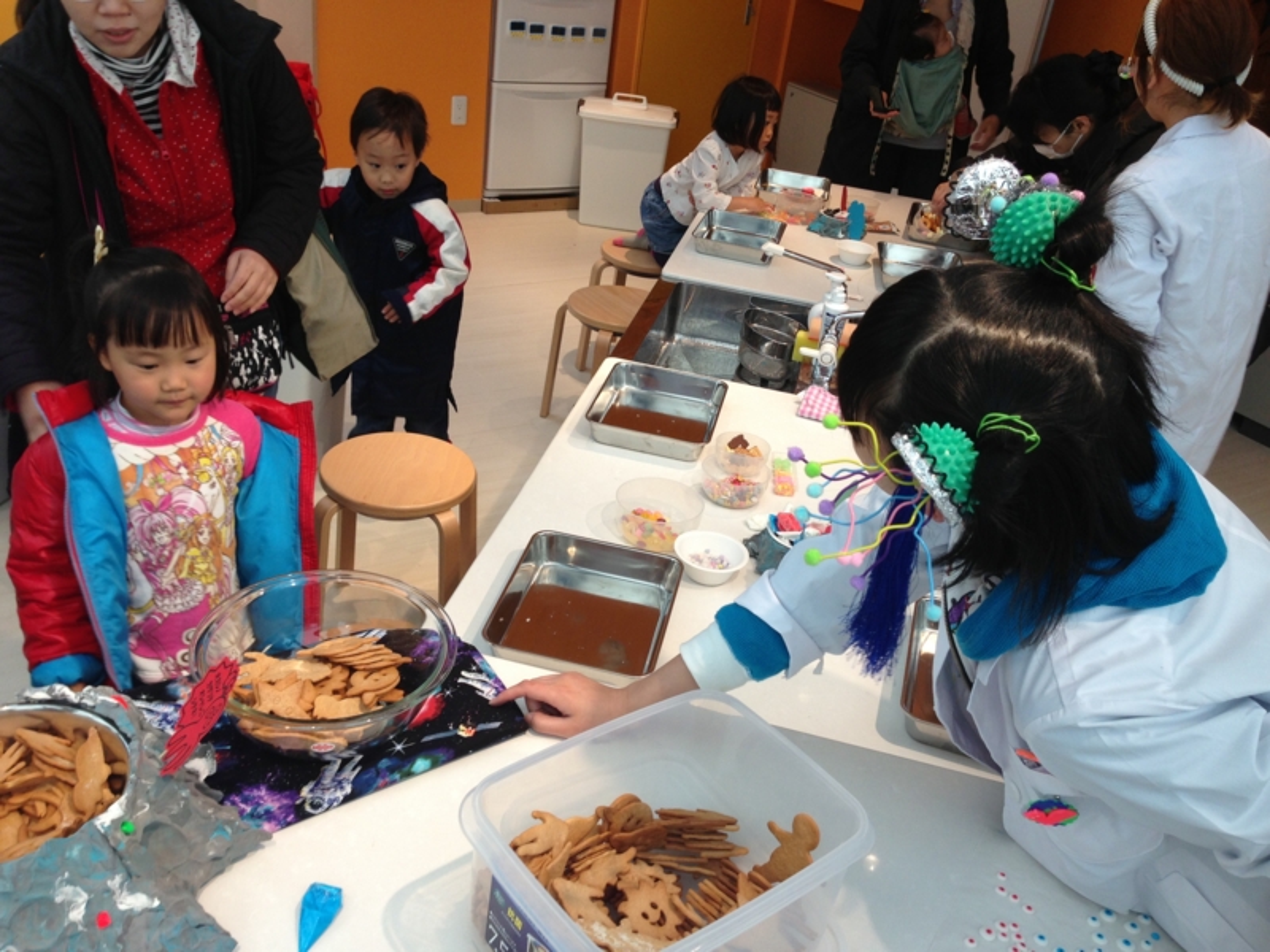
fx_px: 1211
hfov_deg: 55.4
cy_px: 476
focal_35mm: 33
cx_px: 635
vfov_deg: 42.9
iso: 50
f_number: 2.4
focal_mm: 4.13
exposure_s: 1/60
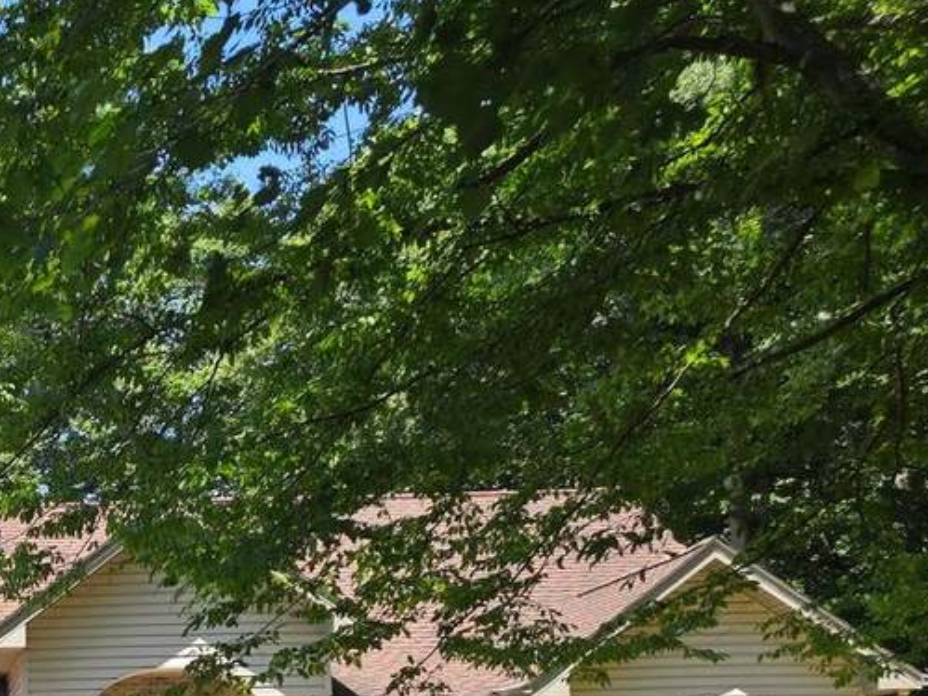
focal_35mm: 59
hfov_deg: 28.6
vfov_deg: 23.8
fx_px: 1581
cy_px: 692
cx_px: -177
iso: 12
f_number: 1.7
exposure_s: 1/229
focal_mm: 6.3
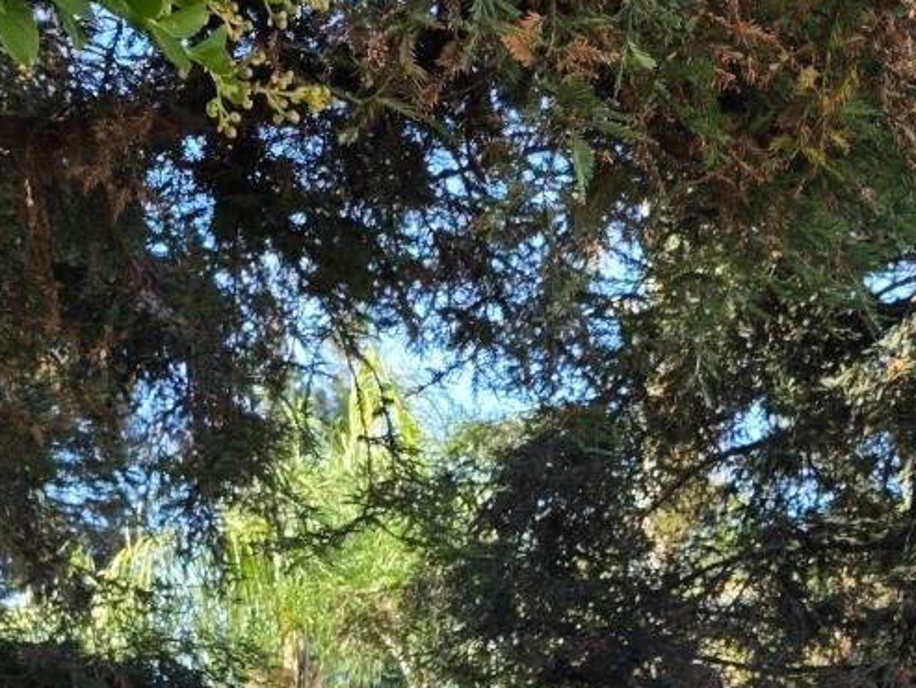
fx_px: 1853
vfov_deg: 18.6
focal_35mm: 70
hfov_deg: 27.4
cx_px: 674
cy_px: 1029
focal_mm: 6.25
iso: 32
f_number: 1.7
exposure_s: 1/359
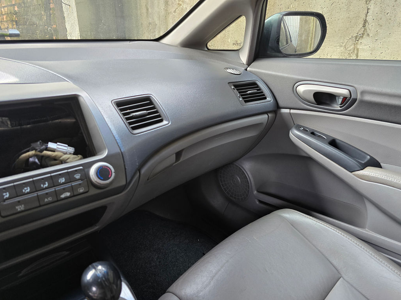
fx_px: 278
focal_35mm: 24
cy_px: 156
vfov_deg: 56.8
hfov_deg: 71.6
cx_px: 202
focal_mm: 6.3
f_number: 1.7
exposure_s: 1/120
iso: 160
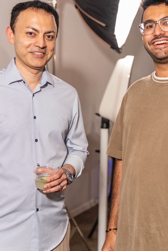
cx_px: 114
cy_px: 87
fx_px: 426
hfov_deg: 22.2
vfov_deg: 32.6
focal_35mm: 61
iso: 1000
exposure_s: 1/125
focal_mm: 35
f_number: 2
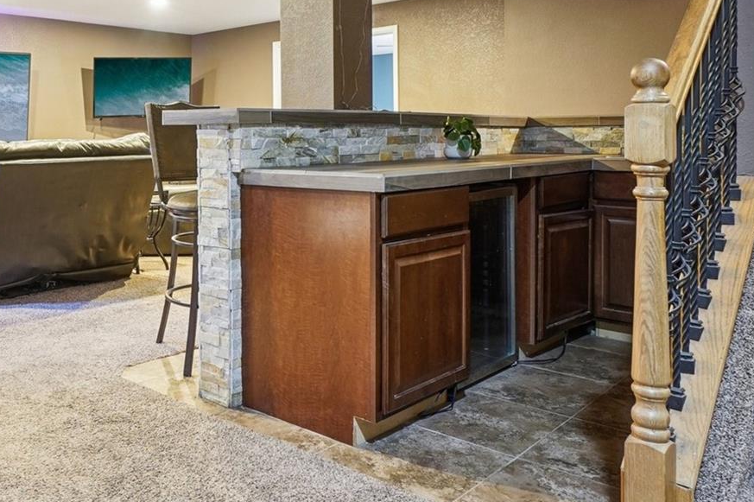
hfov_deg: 54.9
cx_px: 200
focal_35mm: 33
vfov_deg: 39.0
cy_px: 133
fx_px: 691
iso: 400
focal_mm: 12
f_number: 8
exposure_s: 1/1.25
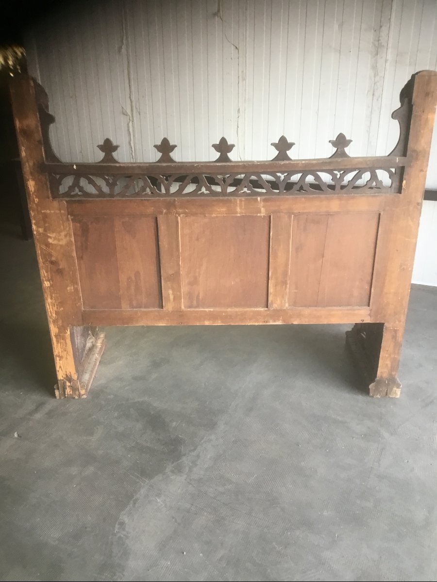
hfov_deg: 45.4
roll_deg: +0.2
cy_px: 291
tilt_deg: -22.2
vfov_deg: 58.4
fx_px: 522
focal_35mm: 31
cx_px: 218
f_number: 2.4
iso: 40
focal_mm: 3.3
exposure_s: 1/33
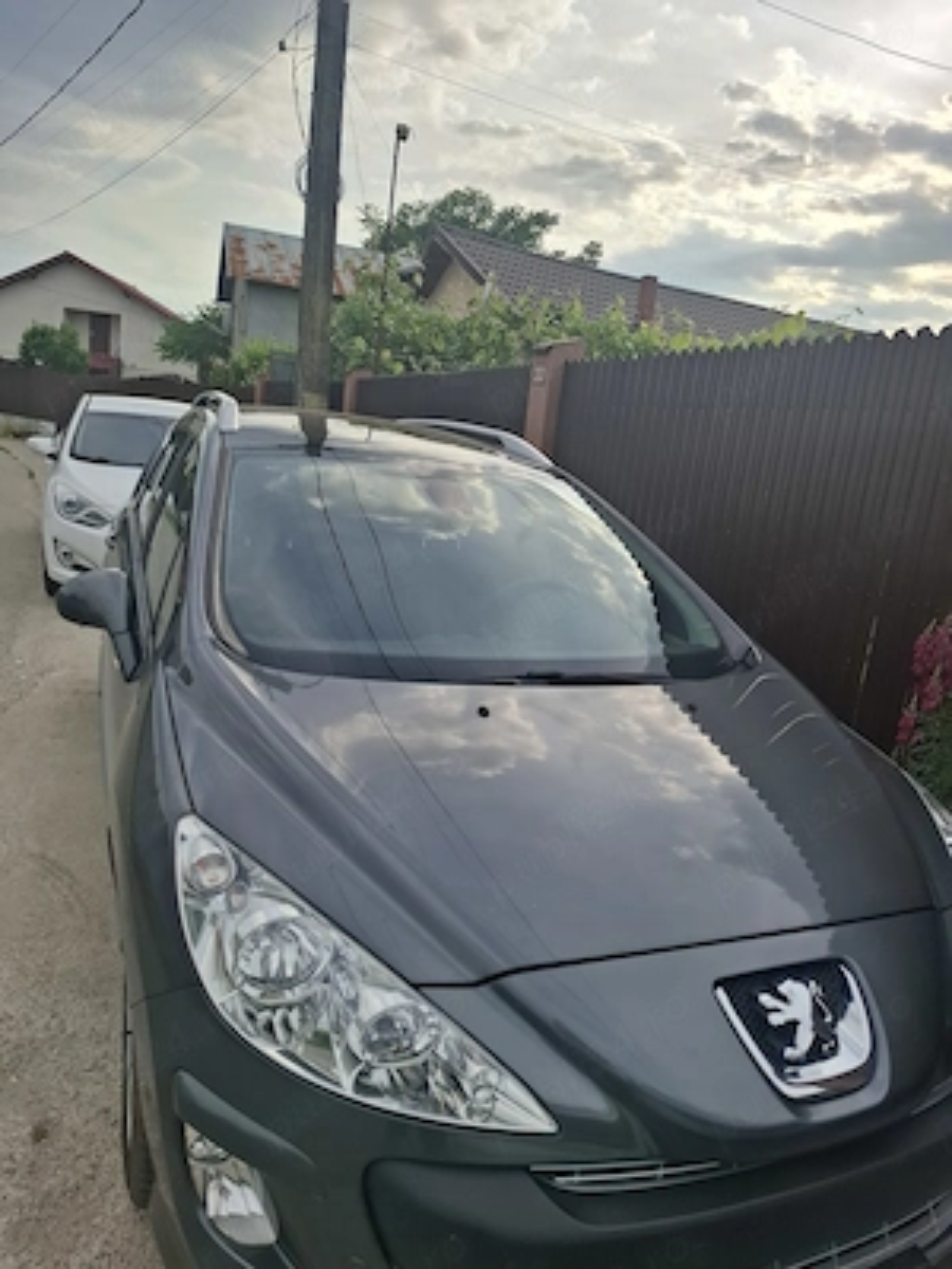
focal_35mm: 23
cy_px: 634
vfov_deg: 73.9
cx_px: 476
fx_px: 843
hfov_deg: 58.9
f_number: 1.8
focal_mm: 5.54
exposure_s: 1/1779
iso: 50
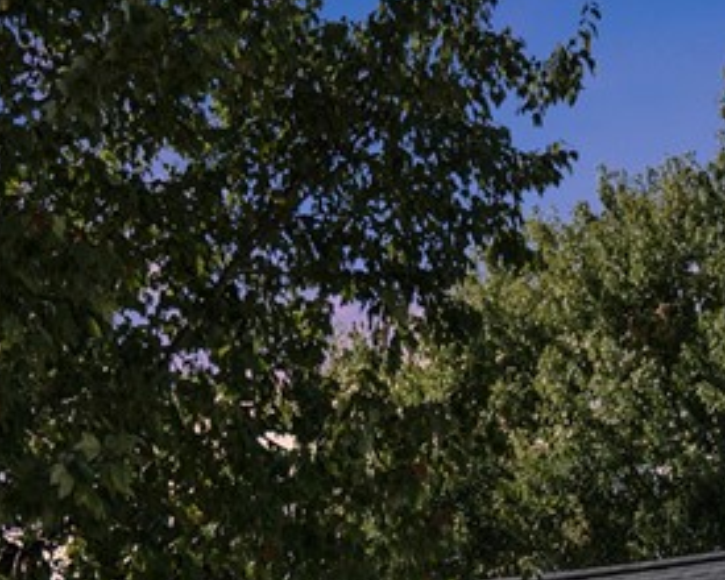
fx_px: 2205
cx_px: 842
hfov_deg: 17.9
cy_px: 878
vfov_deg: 14.0
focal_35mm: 103
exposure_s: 1/250
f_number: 5
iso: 100
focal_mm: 18.5
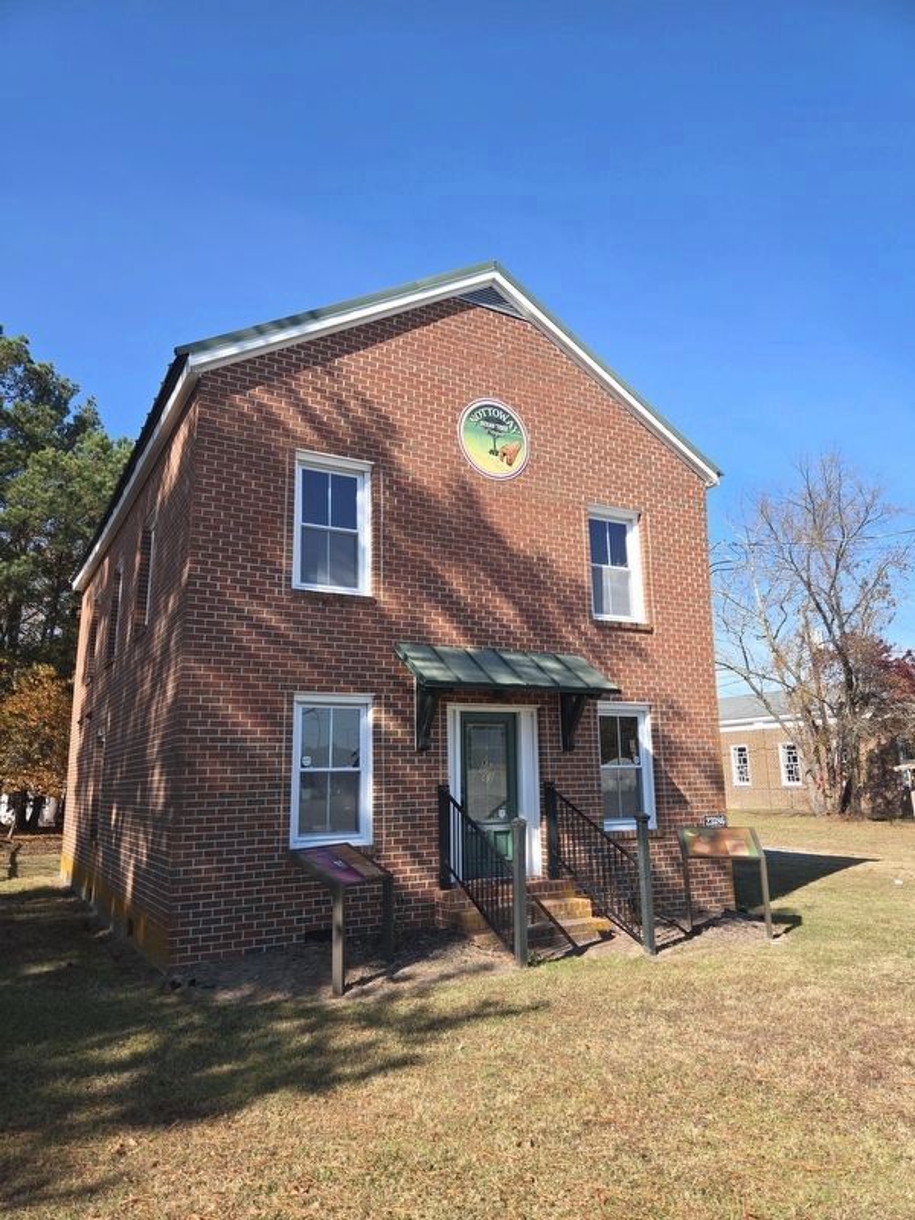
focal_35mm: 23
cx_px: 458
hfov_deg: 58.9
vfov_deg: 73.9
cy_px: 610
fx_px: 811
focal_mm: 5.4
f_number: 1.8
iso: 25
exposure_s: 1/989
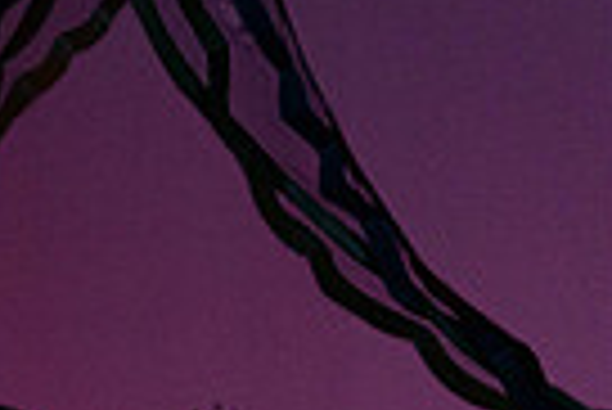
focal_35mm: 851
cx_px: -333
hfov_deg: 2.4
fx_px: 14482
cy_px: 773
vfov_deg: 1.6
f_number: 5.6
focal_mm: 200
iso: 3200
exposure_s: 1/320
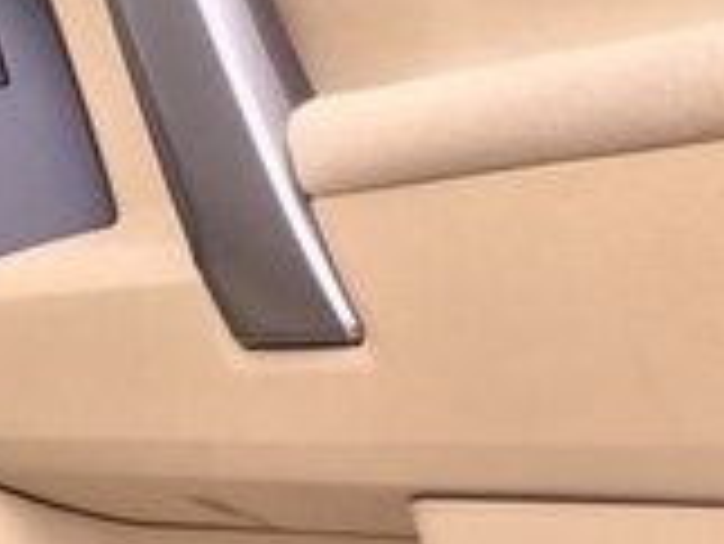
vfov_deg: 12.0
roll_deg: -2.8
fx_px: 2491
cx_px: -657
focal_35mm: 119
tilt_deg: +12.5
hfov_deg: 14.2
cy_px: -236
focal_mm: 4.15
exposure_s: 1/120
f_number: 2.2
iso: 32
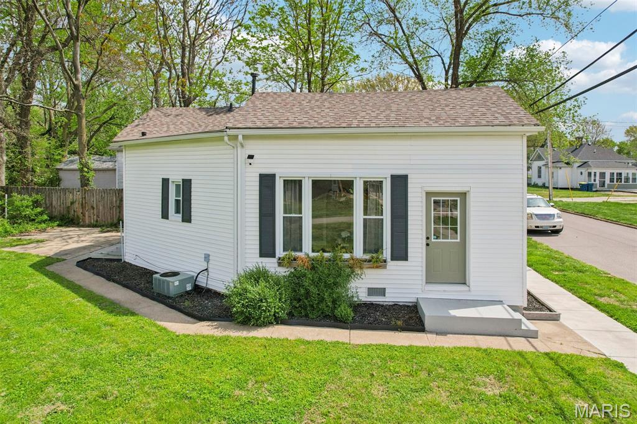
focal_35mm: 22
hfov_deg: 78.6
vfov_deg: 57.2
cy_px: 212
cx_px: 318
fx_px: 389
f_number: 2.8
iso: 100
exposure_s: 1/3200
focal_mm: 8.4
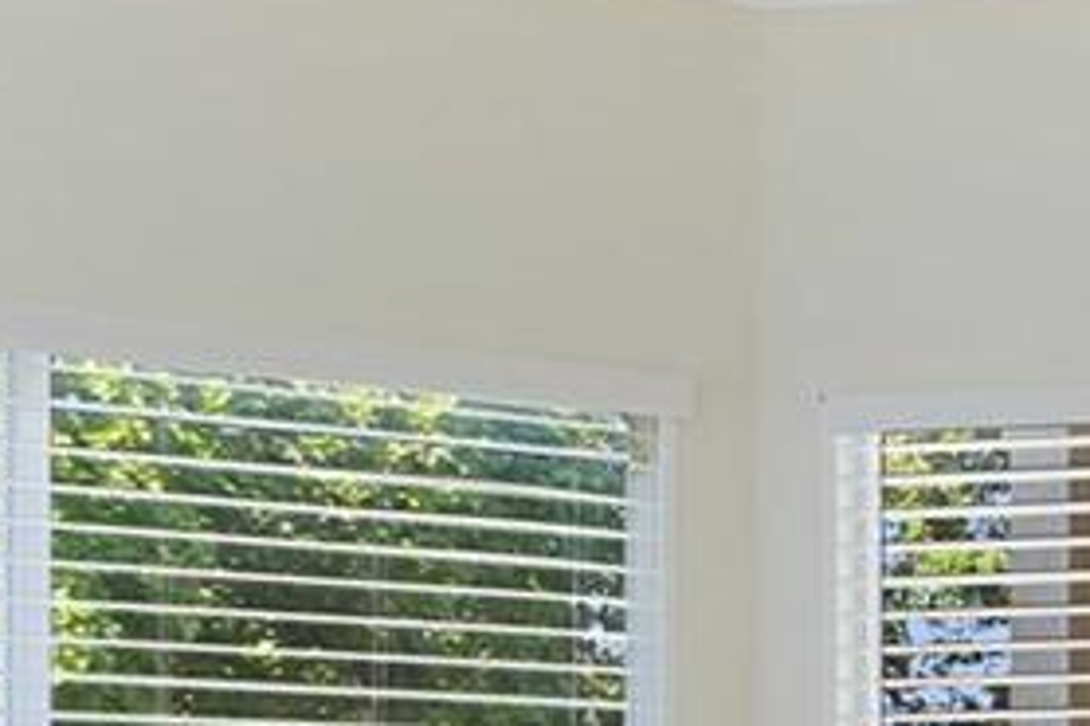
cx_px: 1988
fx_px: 2784
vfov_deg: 14.1
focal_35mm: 92
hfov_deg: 17.7
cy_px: 997
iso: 320
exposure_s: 1/125
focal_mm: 16
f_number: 4.5
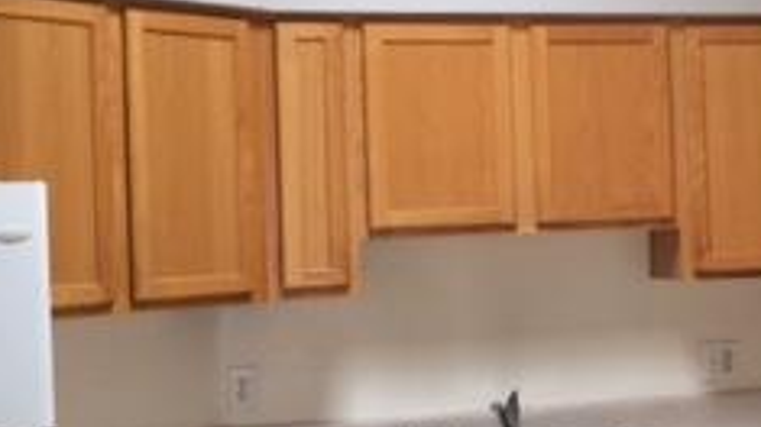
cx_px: 706
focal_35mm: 86
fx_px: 1735
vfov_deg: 14.0
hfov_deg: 24.0
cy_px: 184
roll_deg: +2.7
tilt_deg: -0.3
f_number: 2.2
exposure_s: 1/30
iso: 64
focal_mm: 4.15
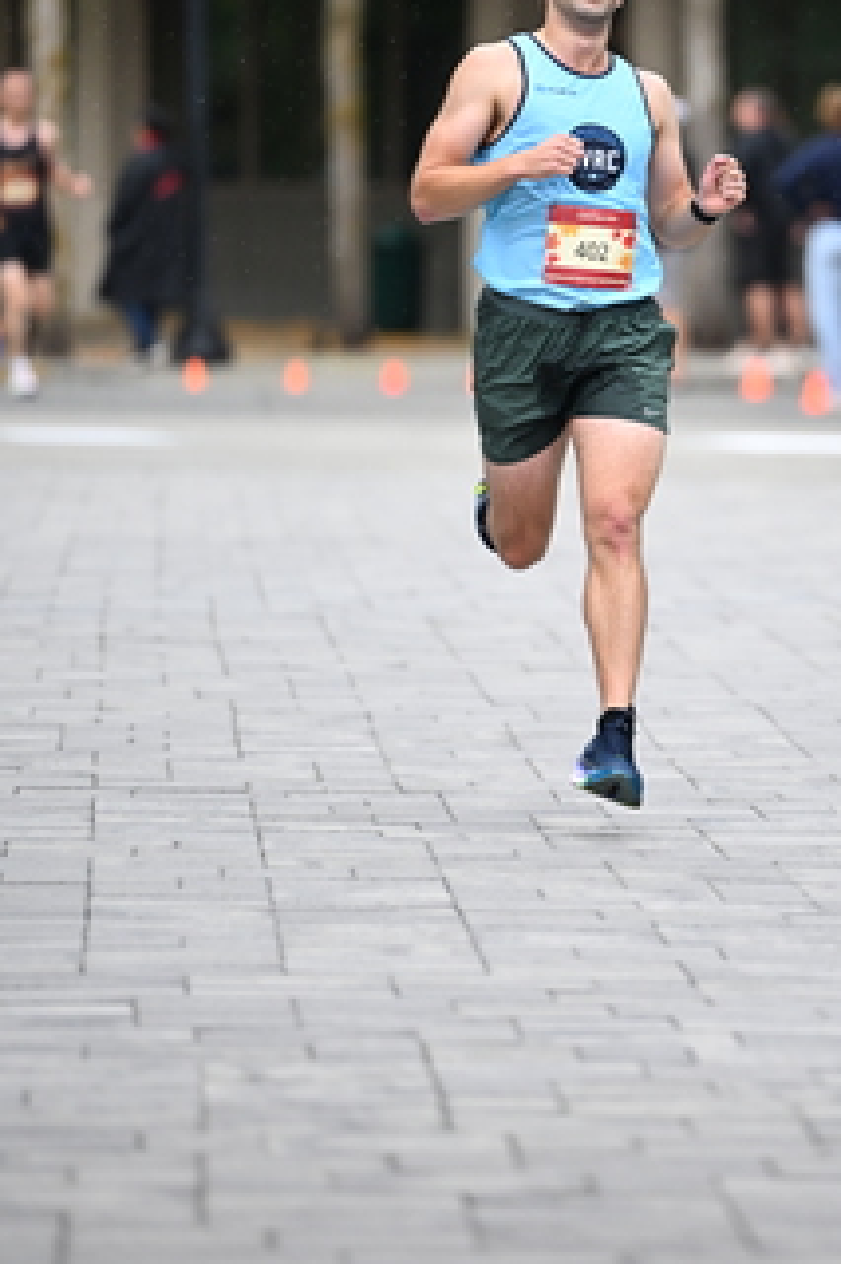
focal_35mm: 344
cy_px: 387
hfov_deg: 4.0
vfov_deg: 6.0
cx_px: 614
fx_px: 12066
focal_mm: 200
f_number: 2.8
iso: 1250
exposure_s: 1/1600
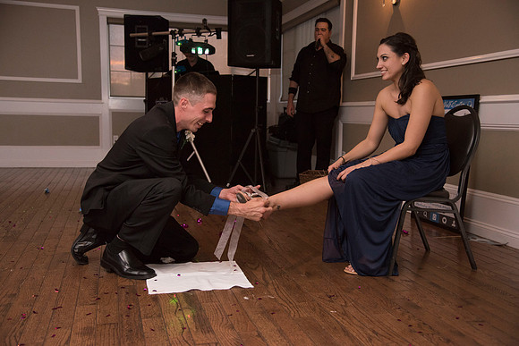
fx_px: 548
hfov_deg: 50.7
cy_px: 173
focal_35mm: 38
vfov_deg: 35.1
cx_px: 260
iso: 2000
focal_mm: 38
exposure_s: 1/200
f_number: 4
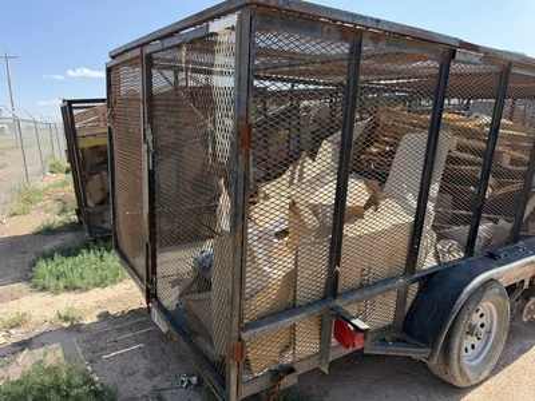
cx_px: 268
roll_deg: +0.7
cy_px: 200
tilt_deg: -10.8
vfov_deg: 56.8
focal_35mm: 24
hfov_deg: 71.6
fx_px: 371
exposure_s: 1/2232
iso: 100
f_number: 1.78
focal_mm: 6.76
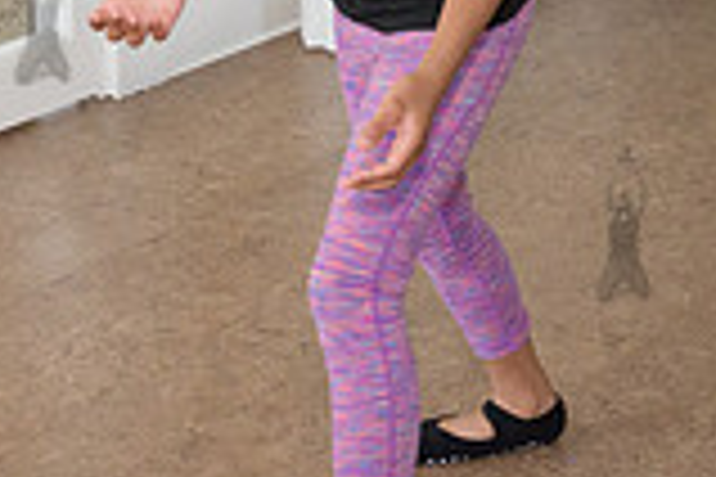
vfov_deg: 10.4
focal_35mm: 128
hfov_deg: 15.8
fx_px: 2546
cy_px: -214
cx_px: 621
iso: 1600
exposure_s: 1/640
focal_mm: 35
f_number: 4.5
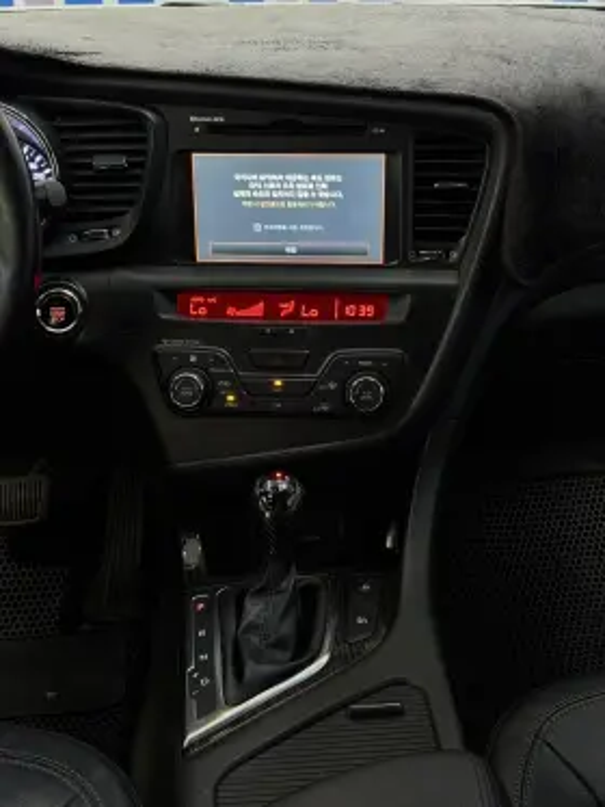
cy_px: 404
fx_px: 1118
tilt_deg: -23.0
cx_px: 302
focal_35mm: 48
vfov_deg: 39.6
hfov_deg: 30.3
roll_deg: +0.8
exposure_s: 1/33
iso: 320
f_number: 1.78
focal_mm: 6.76
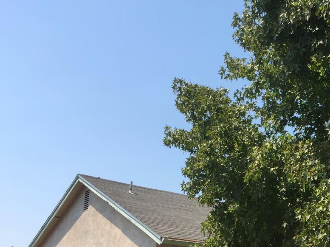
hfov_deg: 32.1
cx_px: 318
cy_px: 233
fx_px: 534
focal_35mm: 56
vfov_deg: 25.1
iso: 32
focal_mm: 4.15
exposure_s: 1/1276
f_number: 2.2
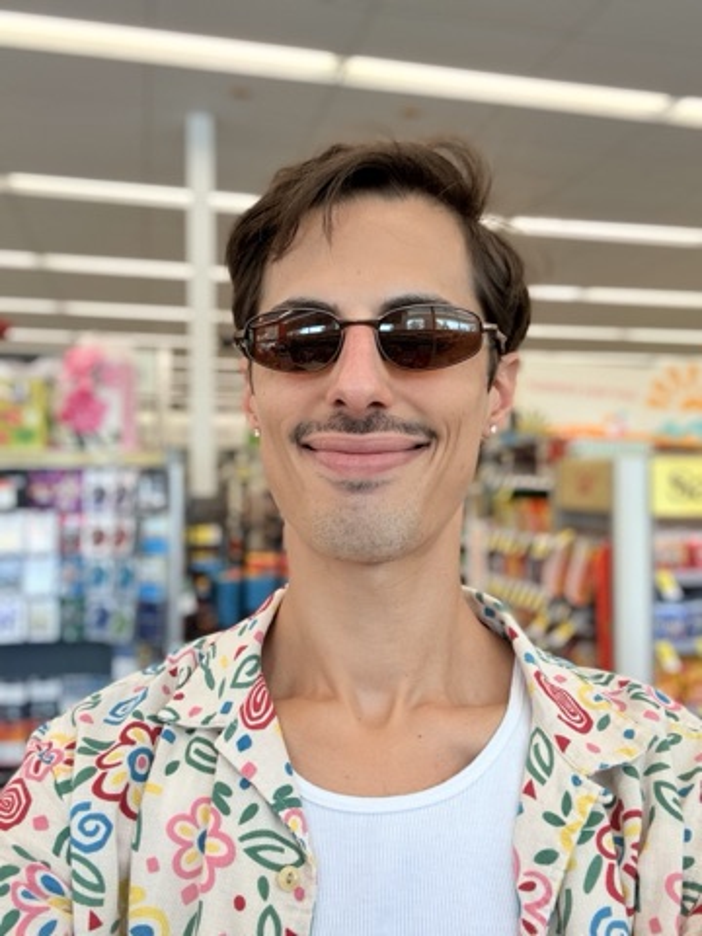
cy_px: 468
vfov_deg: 60.0
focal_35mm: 30
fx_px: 811
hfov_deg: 46.8
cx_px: 351
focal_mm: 2.69
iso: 80
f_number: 1.9
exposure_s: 1/122
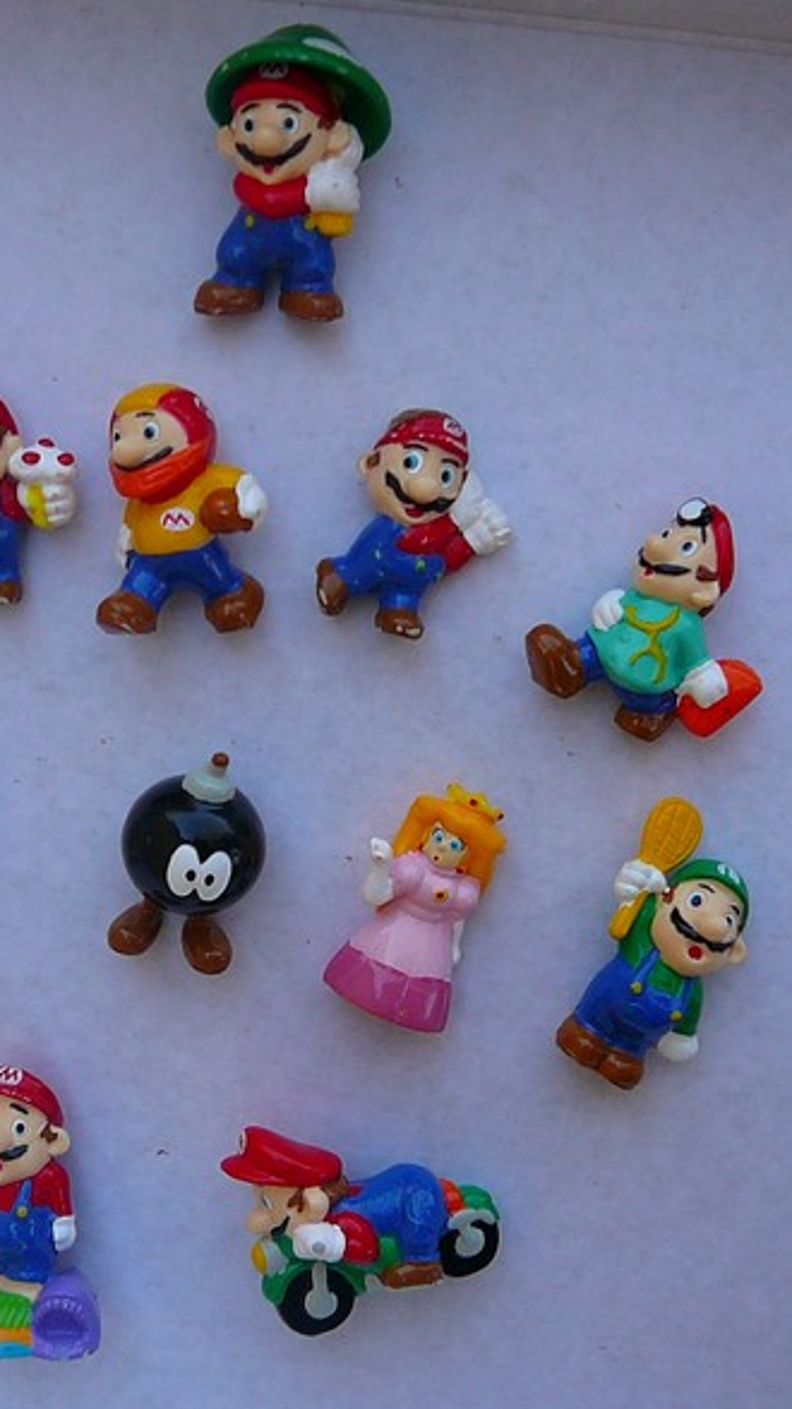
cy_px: 703
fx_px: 1942
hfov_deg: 22.9
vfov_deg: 39.9
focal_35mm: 52
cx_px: 238
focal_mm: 5.2
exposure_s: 1/200
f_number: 2.8
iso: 80
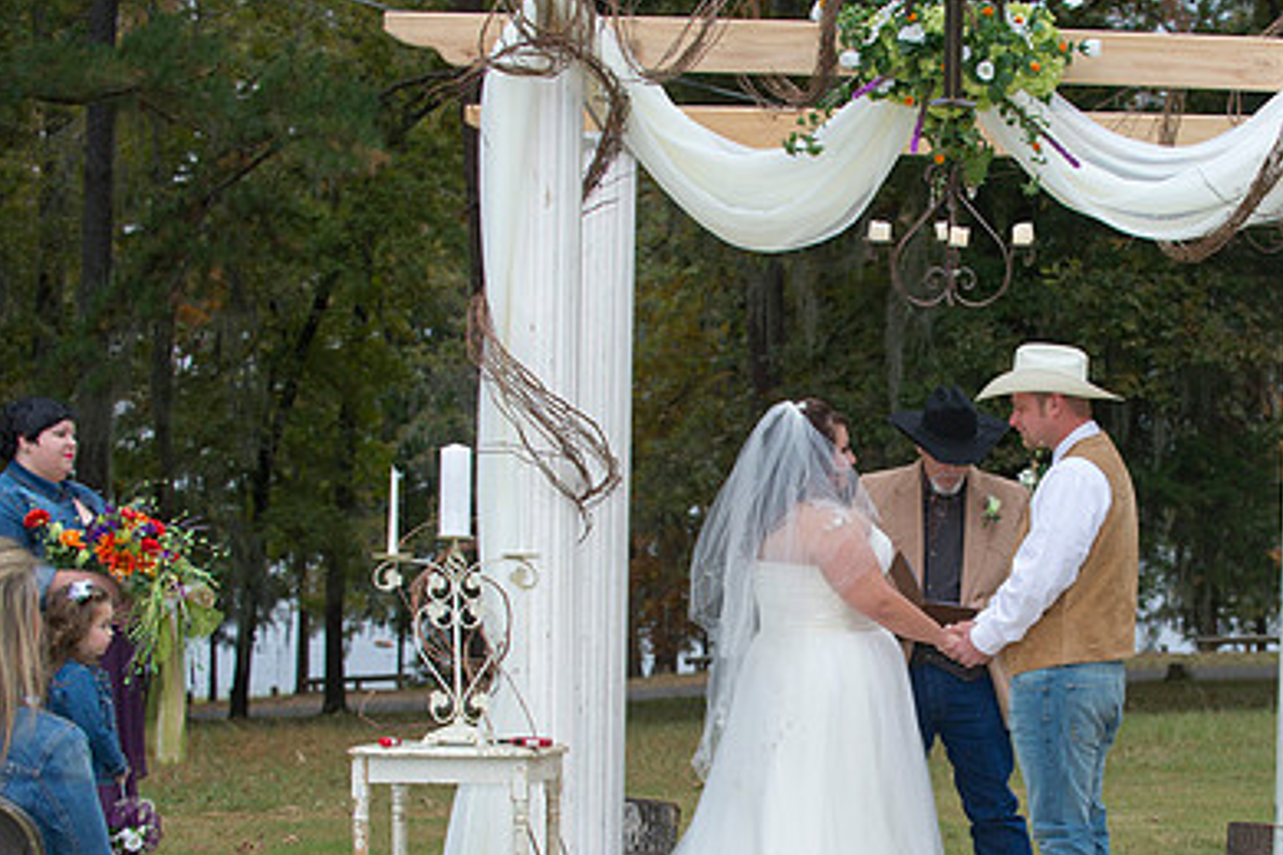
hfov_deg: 19.6
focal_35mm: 104
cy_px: 589
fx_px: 3706
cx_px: 875
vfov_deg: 13.1
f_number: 5
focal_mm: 70
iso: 800
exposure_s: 1/100
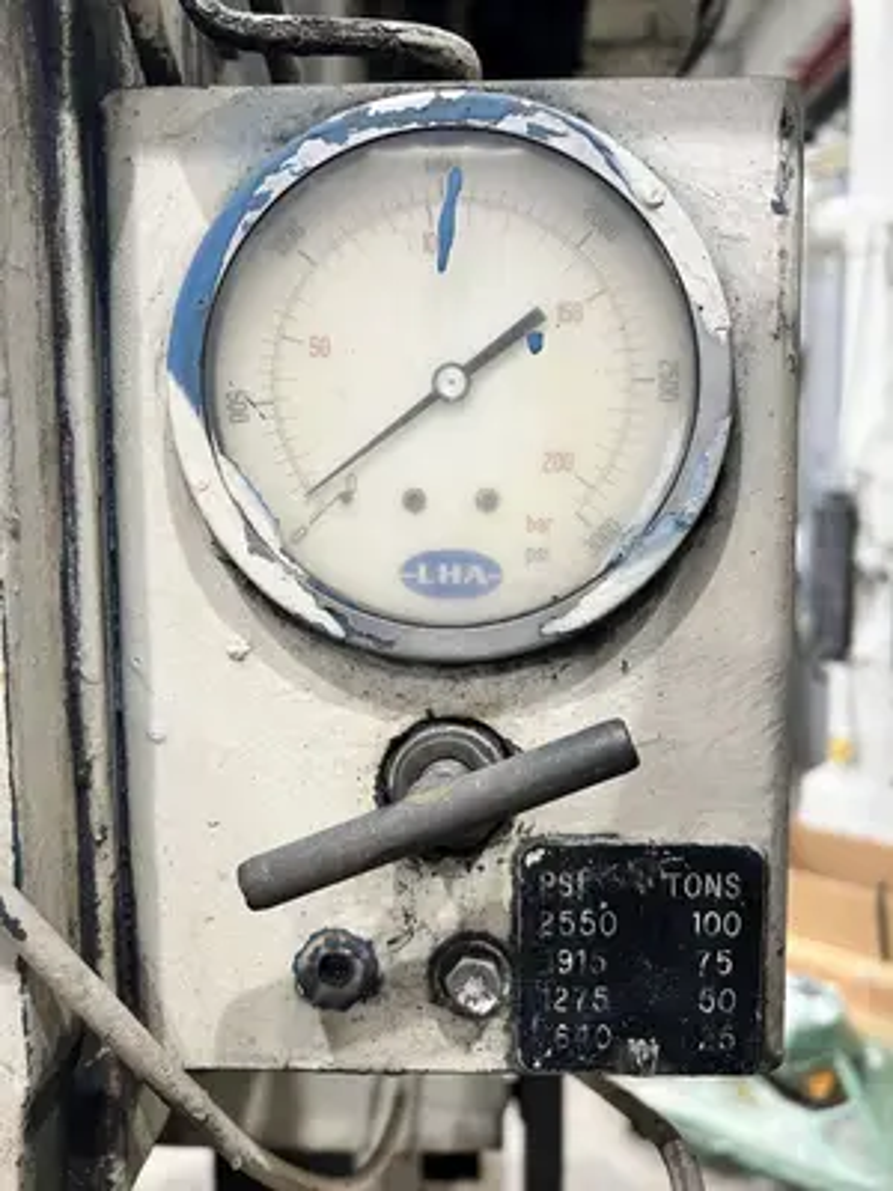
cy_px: 596
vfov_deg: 67.3
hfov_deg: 53.1
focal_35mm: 26
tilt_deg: -5.9
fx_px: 894
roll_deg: +0.9
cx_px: 446
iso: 100
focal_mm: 5.7
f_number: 1.5
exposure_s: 1/60
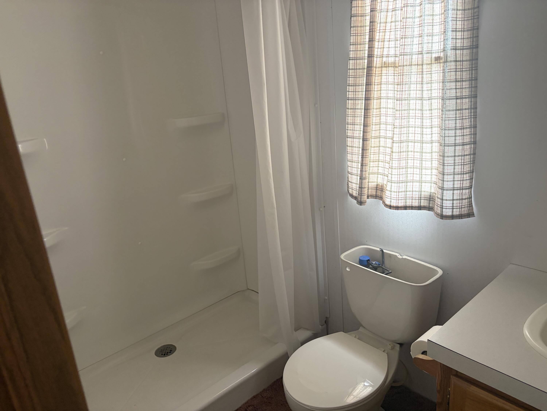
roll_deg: +6.1
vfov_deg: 53.1
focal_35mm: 26
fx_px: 411
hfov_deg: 67.3
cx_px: 274
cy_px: 206
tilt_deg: -16.4
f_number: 1.6
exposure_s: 1/60
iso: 160
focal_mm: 5.96
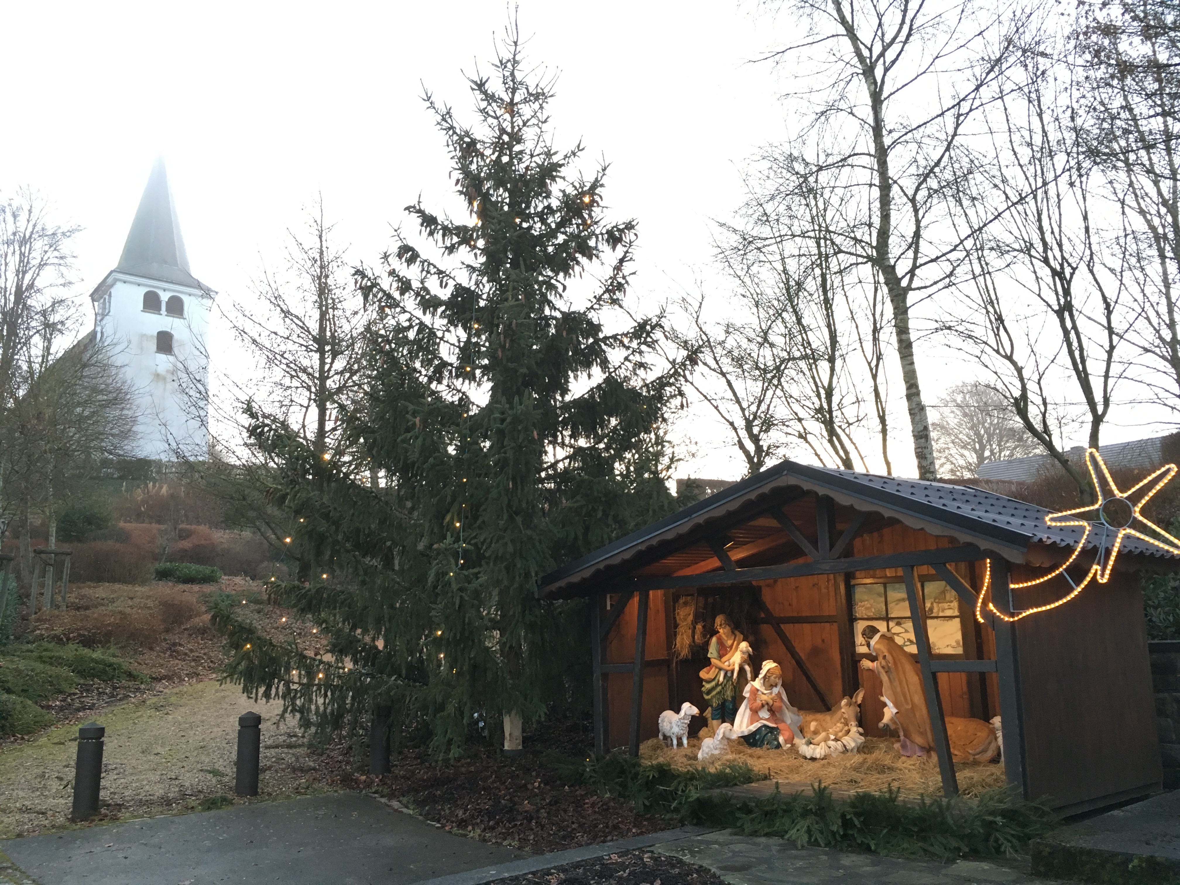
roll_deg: +1.7
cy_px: 442
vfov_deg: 48.2
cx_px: 590
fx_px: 989
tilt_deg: +10.7
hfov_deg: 61.7
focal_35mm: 29
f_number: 2.2
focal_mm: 4.15
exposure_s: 1/33
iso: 125
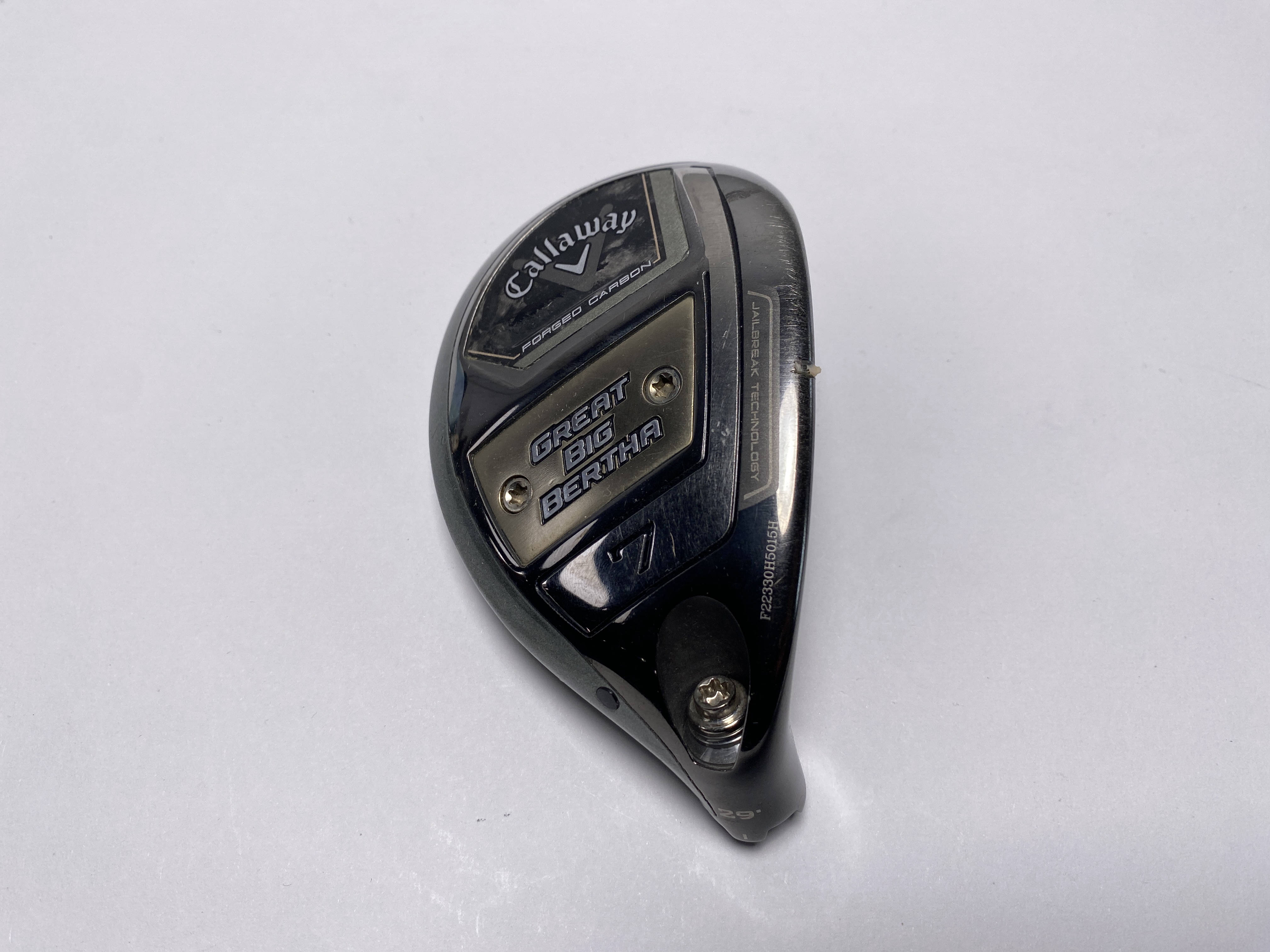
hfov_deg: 67.3
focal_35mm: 26
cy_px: 476
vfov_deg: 53.1
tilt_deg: -65.9
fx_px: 954
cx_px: 635
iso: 32
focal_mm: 4.25
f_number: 1.8
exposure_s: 1/799
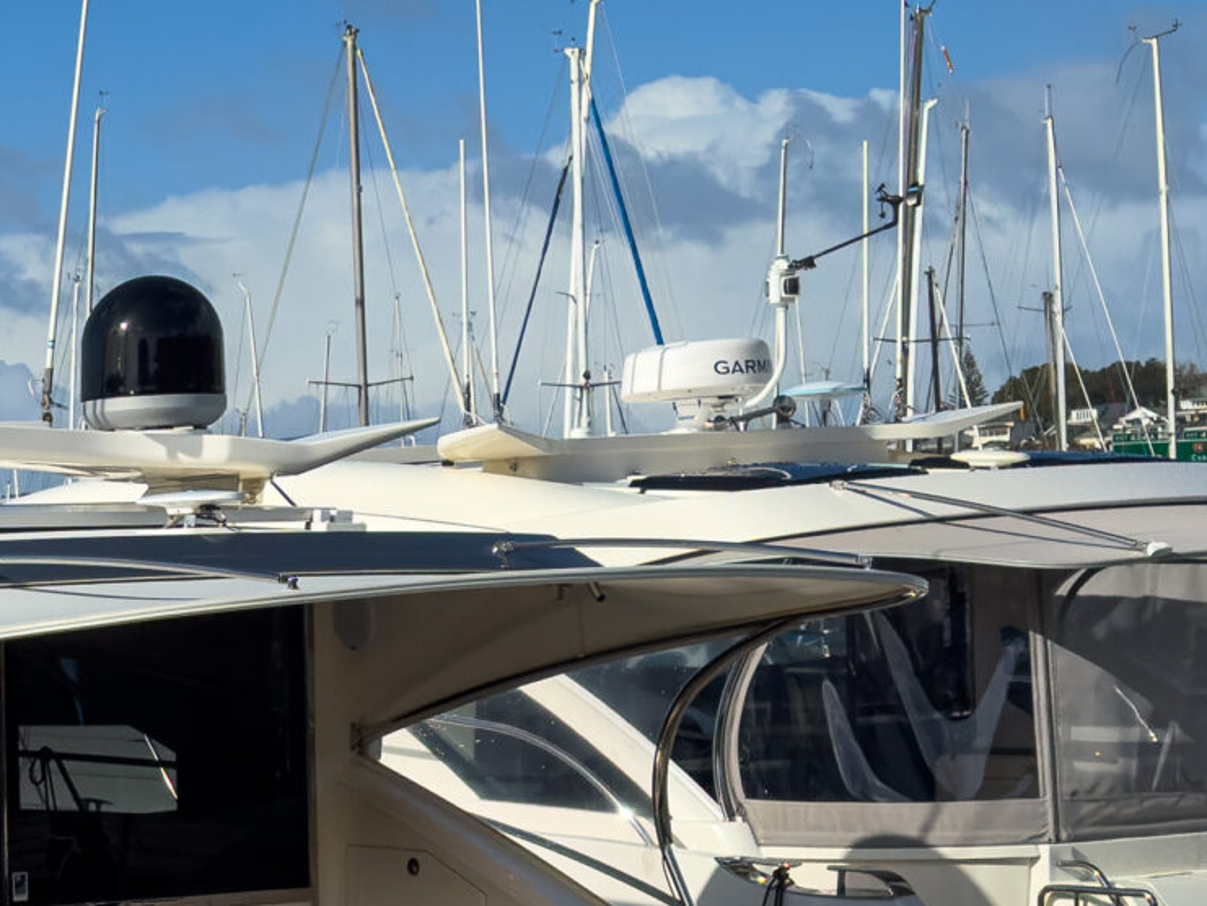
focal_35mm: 114
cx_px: -565
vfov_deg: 12.9
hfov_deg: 15.9
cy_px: 857
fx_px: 3976
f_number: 1.8
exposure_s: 1/15000
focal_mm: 6.8
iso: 100
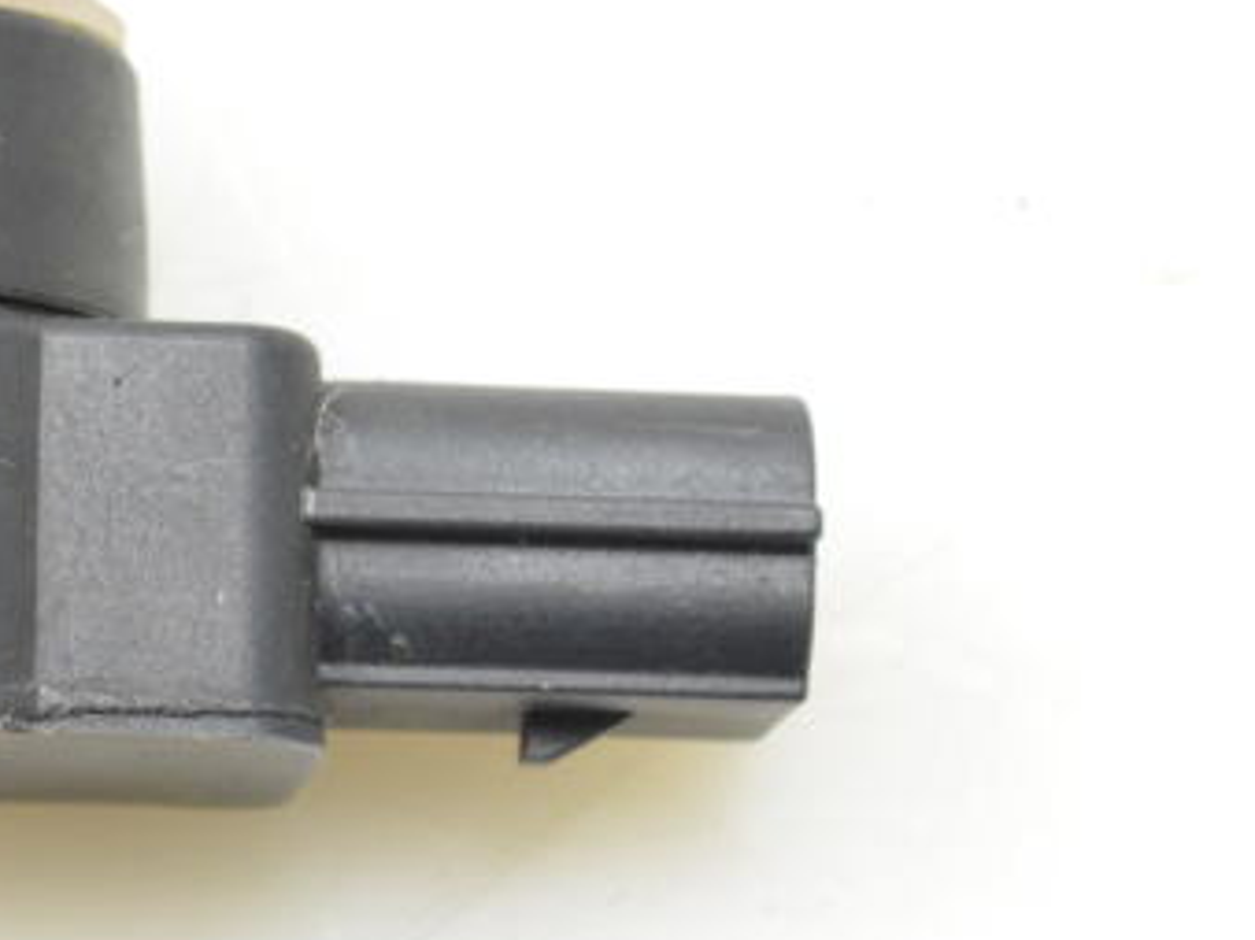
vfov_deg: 6.2
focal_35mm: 239
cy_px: 363
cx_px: -44
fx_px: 8678
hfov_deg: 8.2
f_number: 6.3
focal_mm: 55
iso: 2500
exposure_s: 1/160
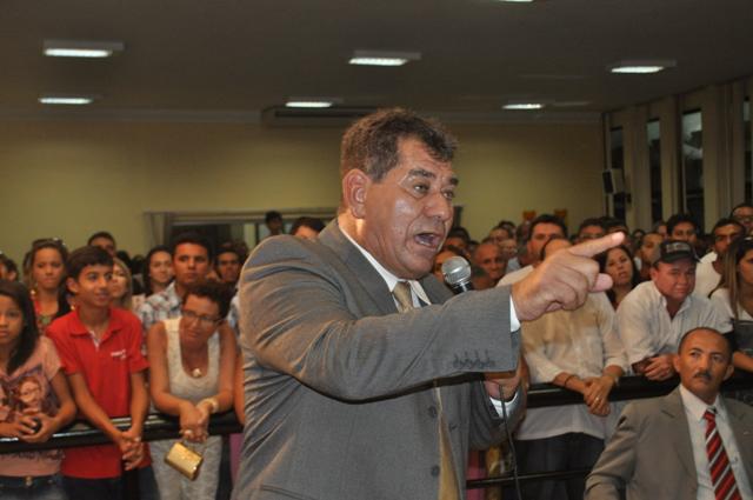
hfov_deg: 38.9
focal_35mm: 51
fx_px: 1065
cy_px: 250
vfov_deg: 26.4
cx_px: 376
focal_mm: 34
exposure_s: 1/60
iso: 800
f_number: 5
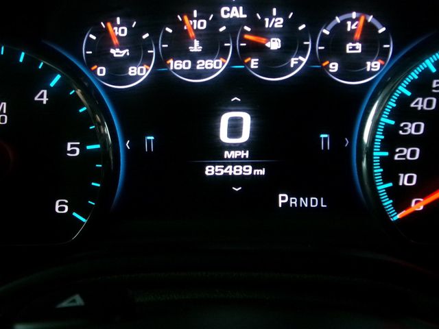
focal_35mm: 58
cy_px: 164
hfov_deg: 33.2
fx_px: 736
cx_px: 220
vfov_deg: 25.2
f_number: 4.4
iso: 800
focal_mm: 10.3
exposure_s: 1/60
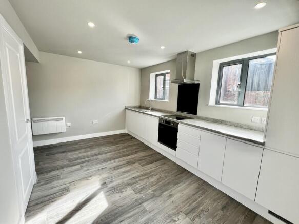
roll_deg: +0.8
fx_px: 112
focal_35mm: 13
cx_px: 150
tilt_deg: -7.6
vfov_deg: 89.9
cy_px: 112
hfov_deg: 106.2
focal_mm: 1.57
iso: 50
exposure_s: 1/99
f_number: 1.8
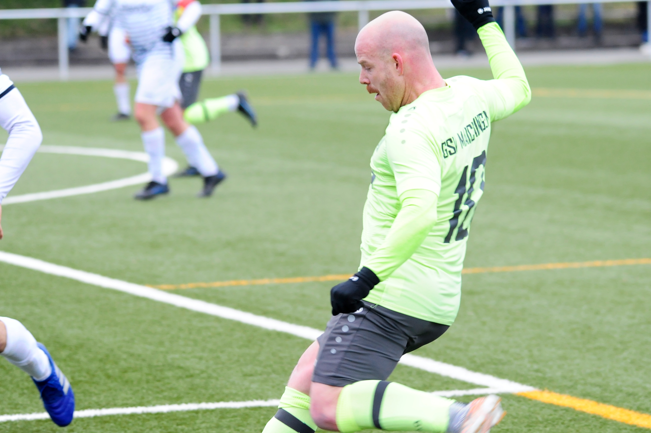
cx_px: 359
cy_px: 264
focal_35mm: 257
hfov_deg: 8.0
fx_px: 4645
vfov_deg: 5.3
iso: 2000
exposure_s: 1/400
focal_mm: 180
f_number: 5.3
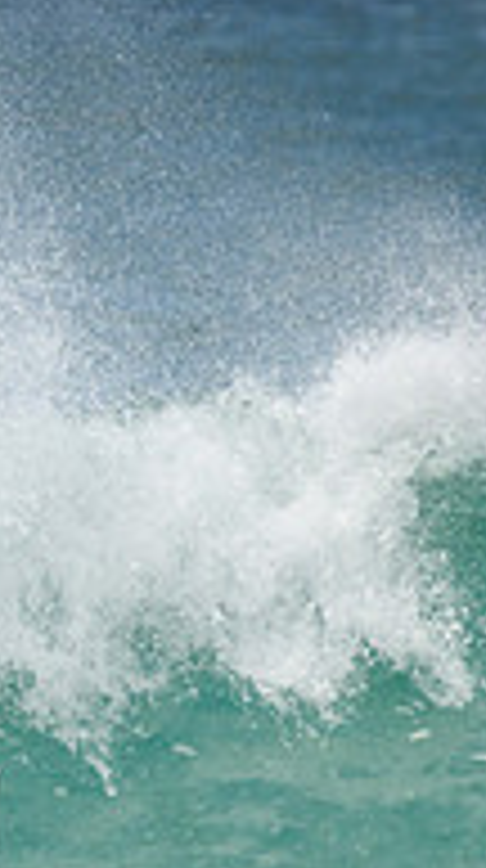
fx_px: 57984
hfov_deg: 0.5
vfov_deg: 0.9
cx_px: -477
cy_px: 749
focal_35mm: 2521
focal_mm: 800
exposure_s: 1/2000
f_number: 11
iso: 500
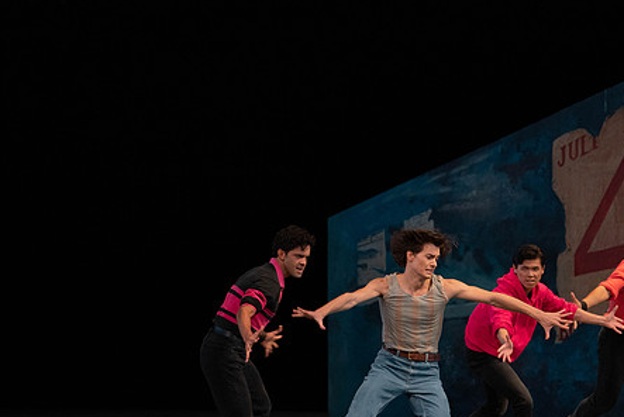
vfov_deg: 5.3
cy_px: 257
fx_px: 4492
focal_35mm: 259
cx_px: 317
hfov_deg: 7.9
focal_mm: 198
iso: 3200
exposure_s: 1/400
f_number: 4.5
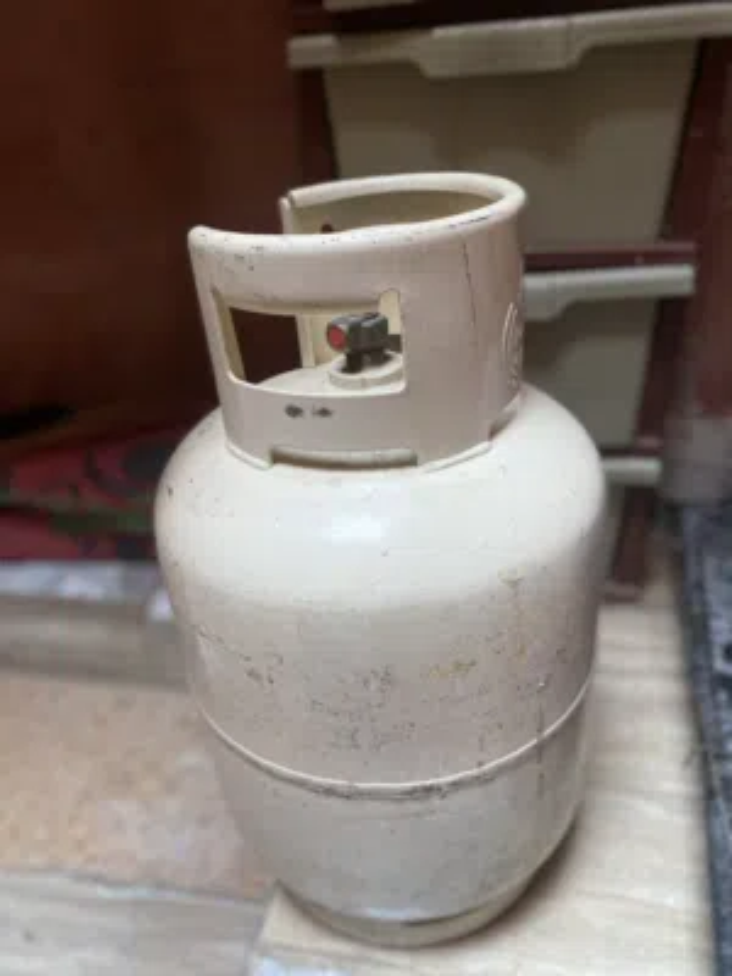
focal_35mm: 26
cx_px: 366
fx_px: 733
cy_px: 488
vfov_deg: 67.3
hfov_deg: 53.1
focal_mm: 4.25
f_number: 1.8
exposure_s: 1/33
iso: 320
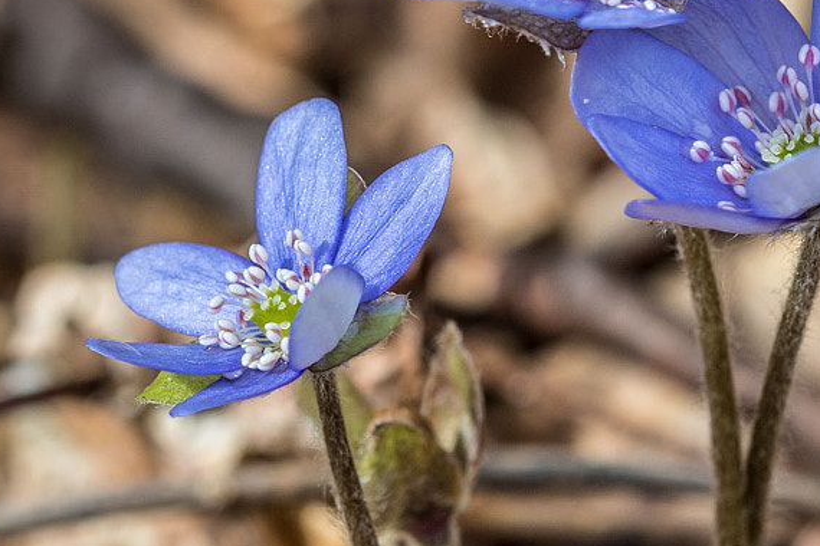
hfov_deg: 3.3
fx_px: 14394
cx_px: 283
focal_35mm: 632
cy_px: 355
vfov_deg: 2.2
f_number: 8
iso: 100
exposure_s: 1/200
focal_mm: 150
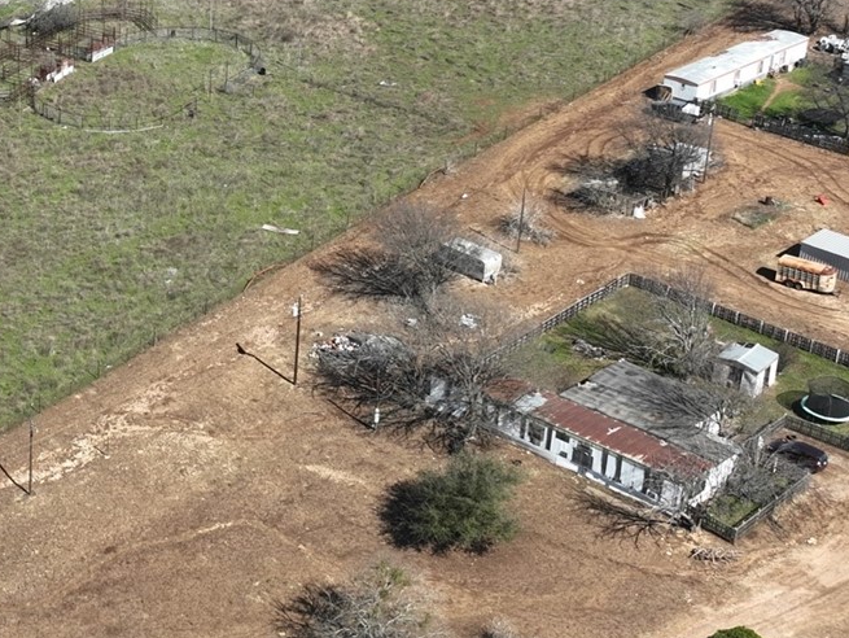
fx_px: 1840
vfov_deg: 19.6
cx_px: -38
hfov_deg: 24.5
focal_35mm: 75
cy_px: 229
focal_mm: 12.29
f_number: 2.8
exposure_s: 1/1600
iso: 100
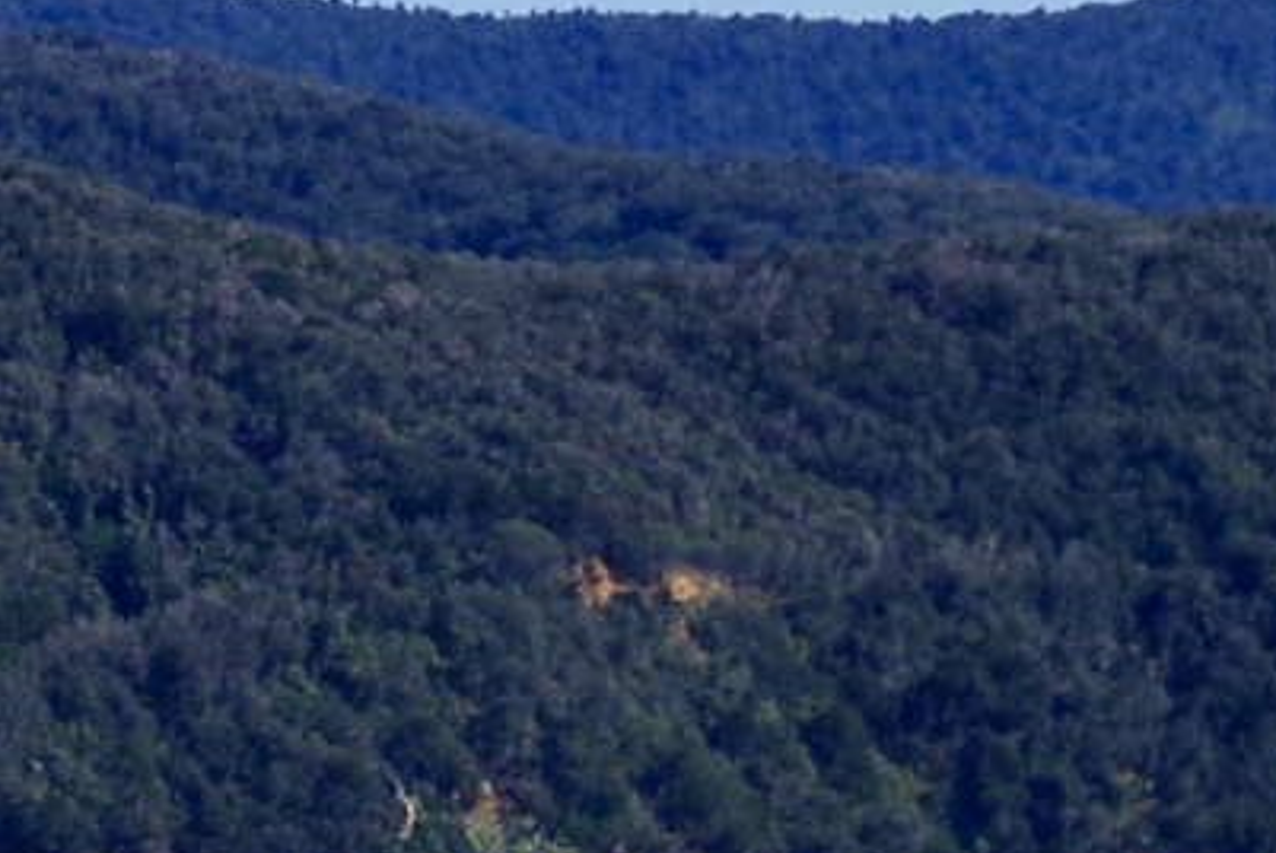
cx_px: -1865
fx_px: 20324
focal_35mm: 573
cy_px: 780
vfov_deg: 2.4
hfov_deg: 3.5
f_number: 11
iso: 200
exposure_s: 1/500
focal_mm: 70
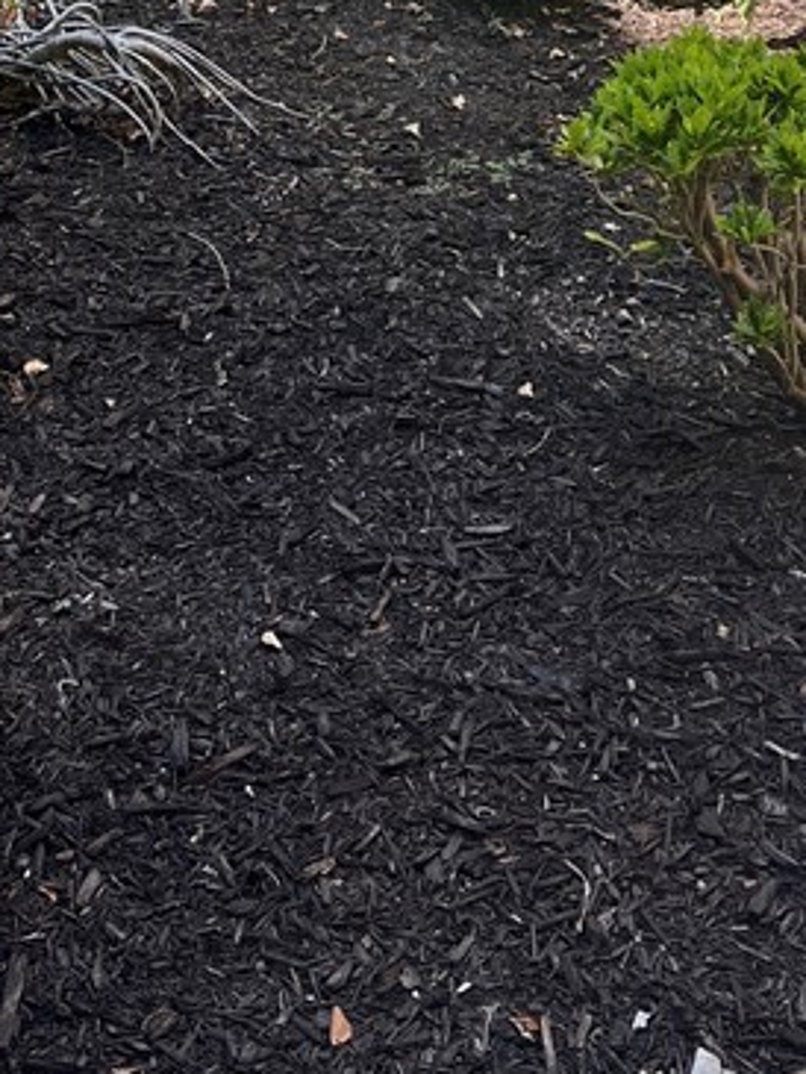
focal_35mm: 73
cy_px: -403
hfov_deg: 20.2
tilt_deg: -3.4
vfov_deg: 23.0
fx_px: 2265
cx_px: 338
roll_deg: -0.6
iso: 50
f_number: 1.5
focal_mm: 5.7
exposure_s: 1/859
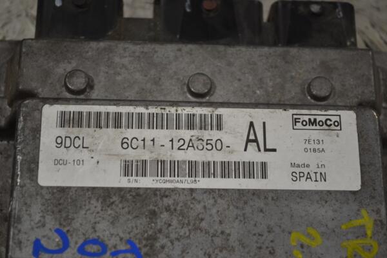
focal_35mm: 82
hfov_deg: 24.6
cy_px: 129
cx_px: 194
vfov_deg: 16.6
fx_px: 887
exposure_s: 1/50
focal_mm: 55
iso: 100
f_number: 5.6
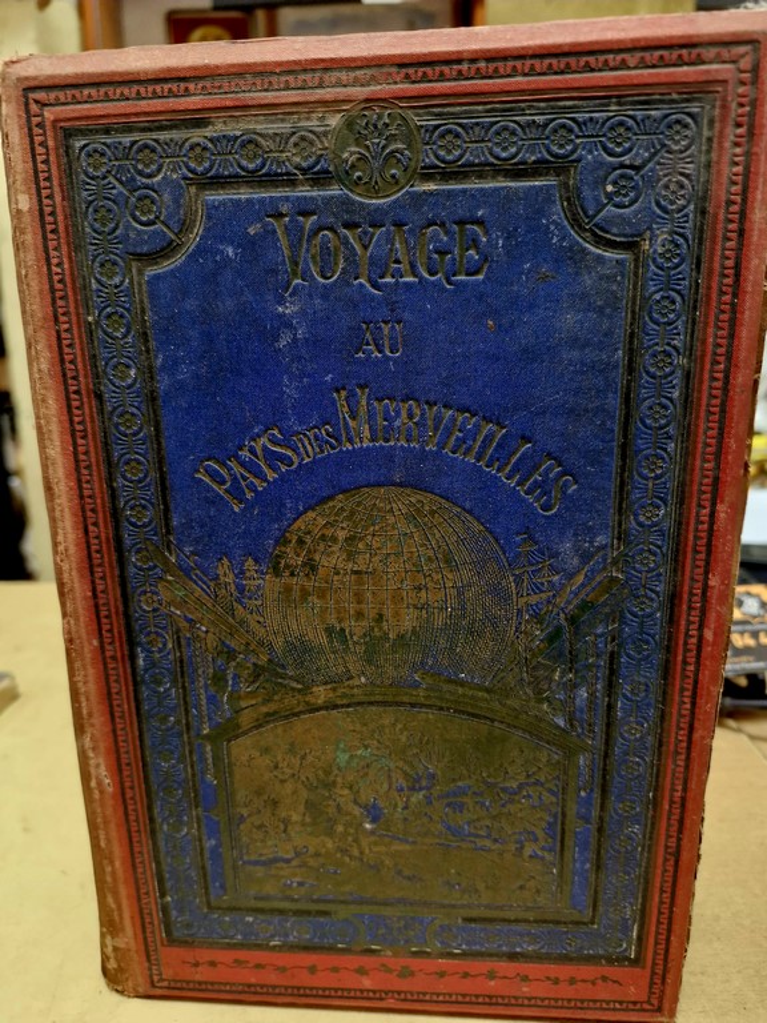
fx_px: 679
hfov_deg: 58.9
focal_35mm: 23
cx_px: 384
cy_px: 512
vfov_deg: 73.9
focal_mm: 5.54
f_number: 1.8
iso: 125
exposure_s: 1/100
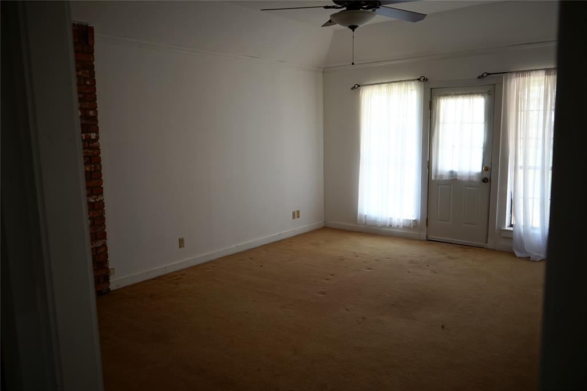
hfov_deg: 65.5
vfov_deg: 46.4
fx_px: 456
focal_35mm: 28
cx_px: 294
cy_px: 196
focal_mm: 28
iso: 100
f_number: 4
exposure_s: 1/30
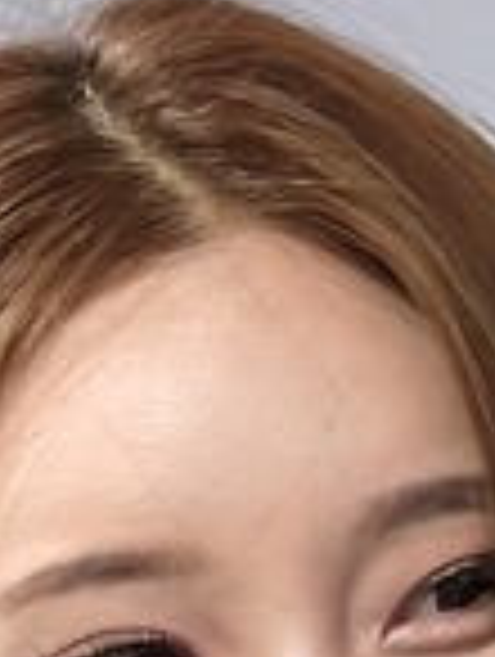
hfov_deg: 0.9
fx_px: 31102
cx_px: 418
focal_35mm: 1636
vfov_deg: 1.2
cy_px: 1548
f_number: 3.5
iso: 400
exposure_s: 1/132
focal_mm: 34.8
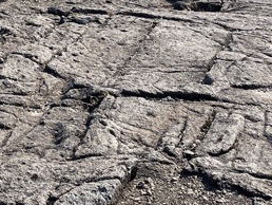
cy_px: -30
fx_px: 810
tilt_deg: -21.4
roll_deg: -2.3
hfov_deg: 18.6
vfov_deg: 14.0
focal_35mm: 103
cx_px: 9
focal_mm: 4.2
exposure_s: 1/4132
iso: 32
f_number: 1.6
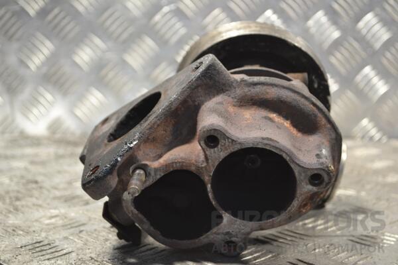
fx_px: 696
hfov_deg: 31.9
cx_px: 199
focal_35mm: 63
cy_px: 132
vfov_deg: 21.6
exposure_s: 1/30
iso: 400
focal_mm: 42
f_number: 5.3
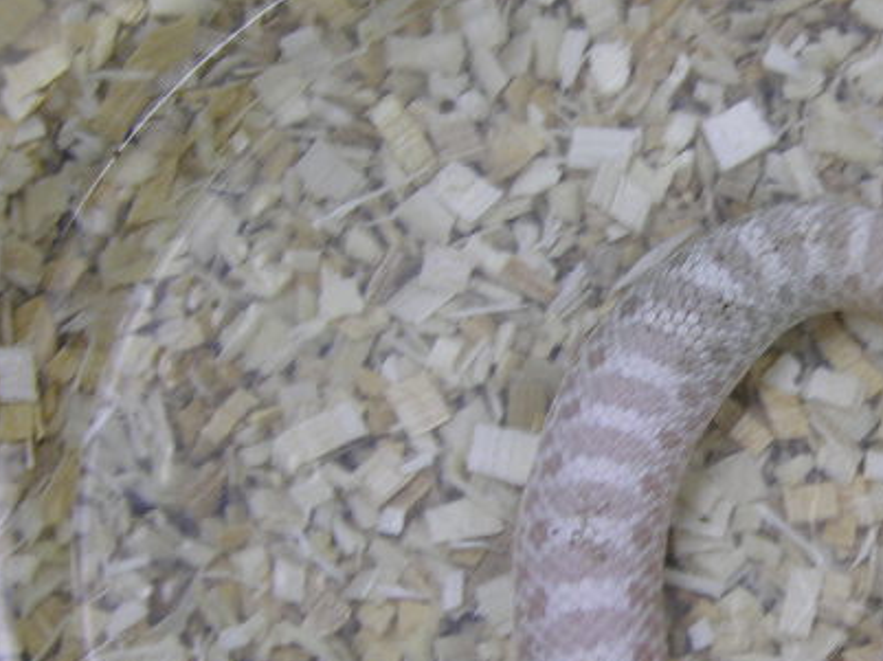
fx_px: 5328
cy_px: 466
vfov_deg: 7.1
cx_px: 1037
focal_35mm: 209
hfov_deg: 9.4
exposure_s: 1/25.2
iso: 50
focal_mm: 21
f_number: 3.5
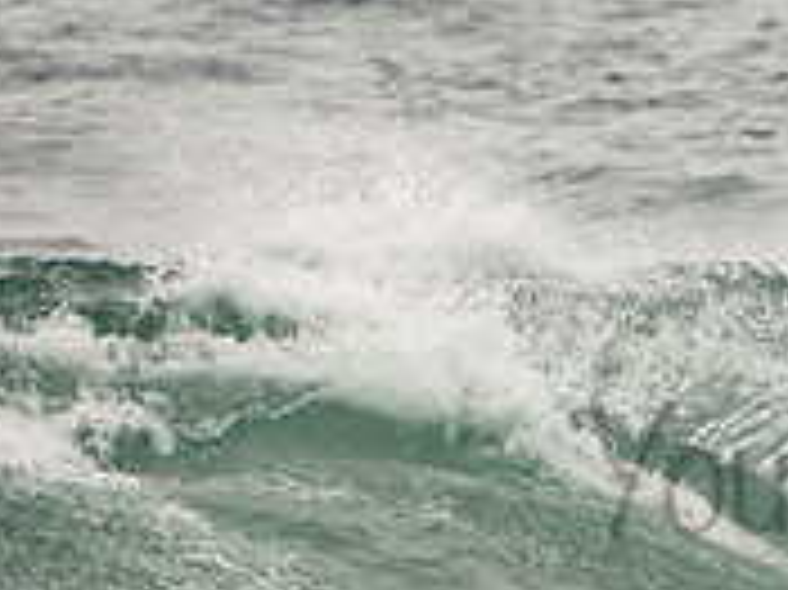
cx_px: 1054
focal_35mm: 1912
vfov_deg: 0.8
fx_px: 43495
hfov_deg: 1.0
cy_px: 430
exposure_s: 1/1250
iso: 220
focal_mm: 400
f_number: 5.6
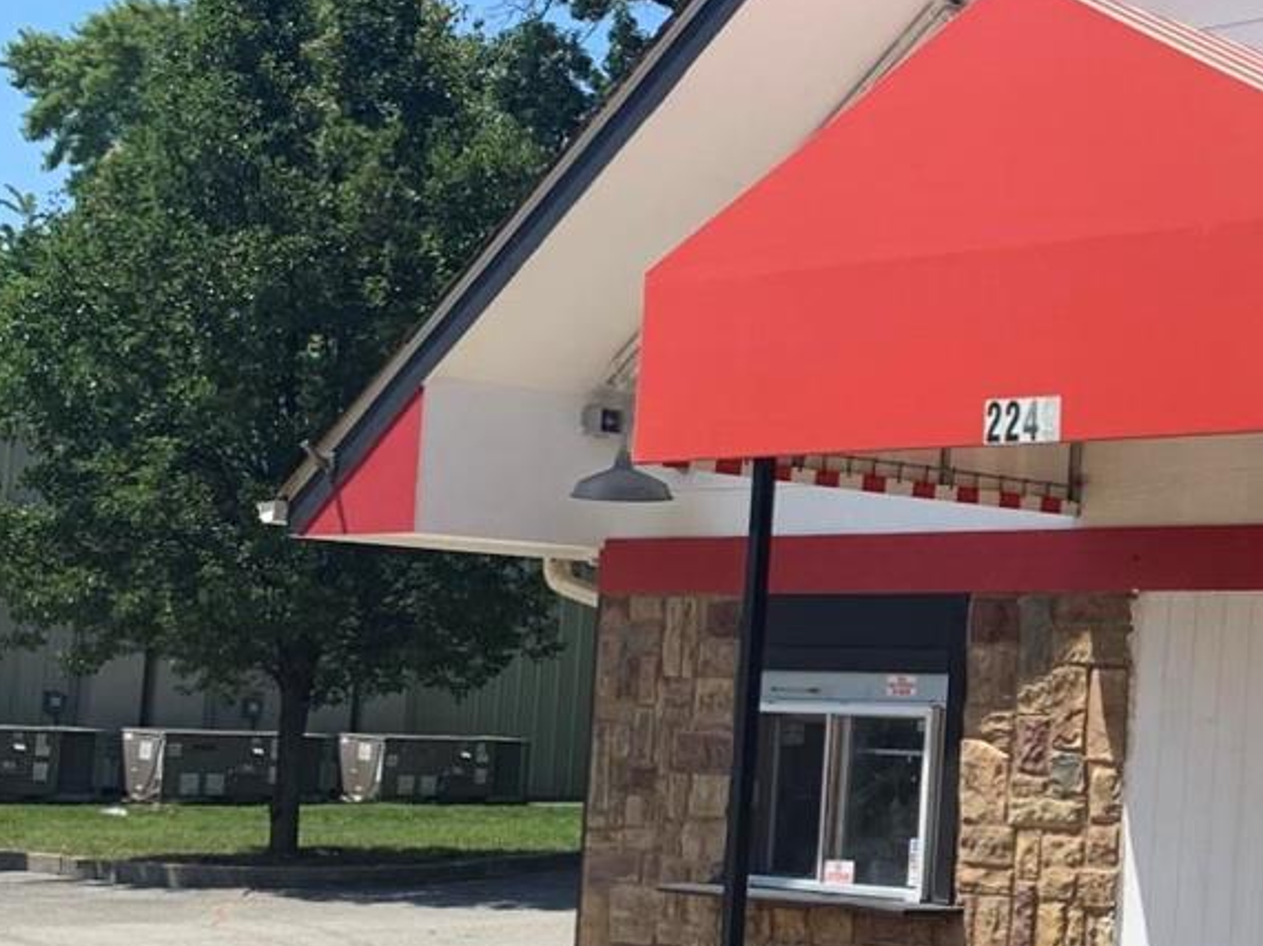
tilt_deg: +5.1
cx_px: 1620
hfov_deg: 23.7
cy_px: 536
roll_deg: -2.5
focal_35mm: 73
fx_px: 2662
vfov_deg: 20.1
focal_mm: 4.25
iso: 25
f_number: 1.8
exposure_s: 1/2114
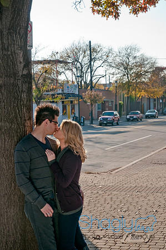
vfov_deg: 28.1
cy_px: 125
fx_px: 499
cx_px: 83
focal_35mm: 72
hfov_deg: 18.9
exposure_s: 1/250
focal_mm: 48
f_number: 9
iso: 200
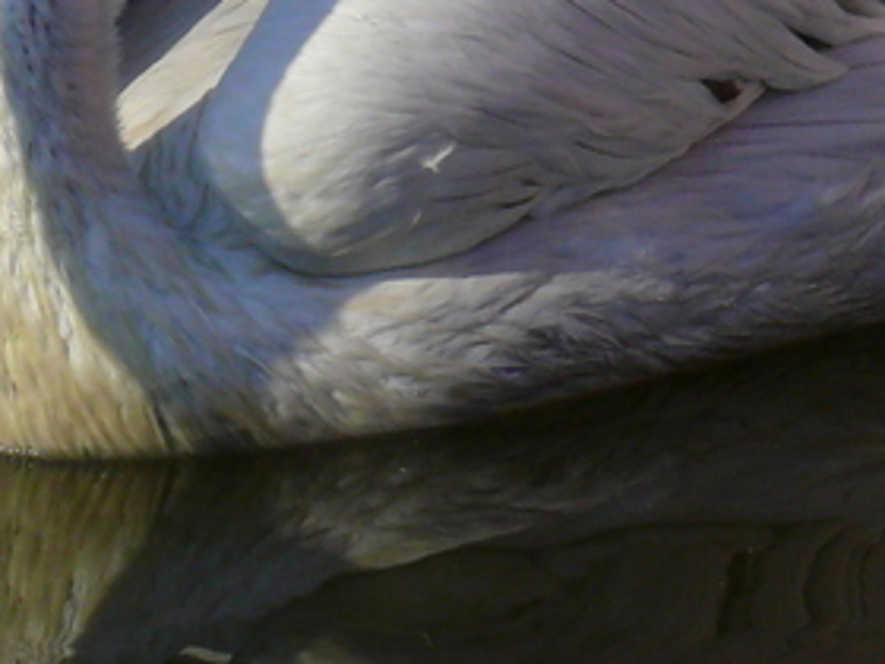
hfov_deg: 3.2
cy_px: -360
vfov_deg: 2.4
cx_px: -212
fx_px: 15647
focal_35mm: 612
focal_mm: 30.1
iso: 100
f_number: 6.3
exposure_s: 1/640
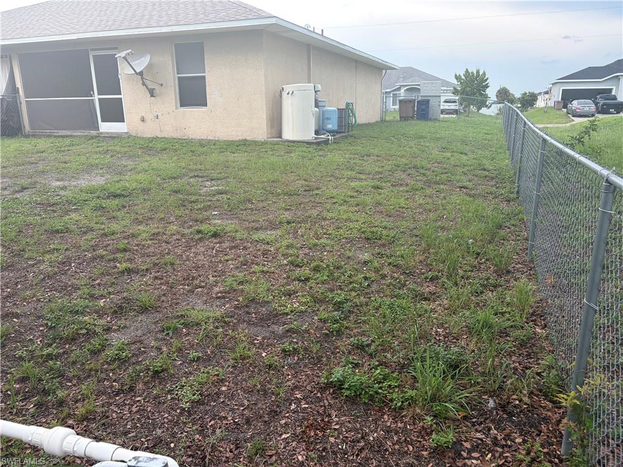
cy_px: 234
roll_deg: +1.0
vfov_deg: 53.1
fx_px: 468
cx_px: 312
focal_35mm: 26
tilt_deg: -14.7
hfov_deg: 67.3
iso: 50
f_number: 1.6
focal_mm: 5.96
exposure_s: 1/680
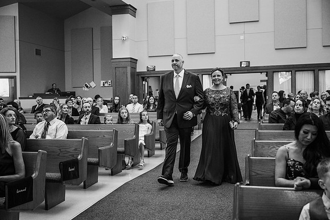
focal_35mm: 39
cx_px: 165
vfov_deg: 34.2
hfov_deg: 49.6
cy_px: 110
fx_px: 357
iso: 2000
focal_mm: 39
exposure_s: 1/250
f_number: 2.8
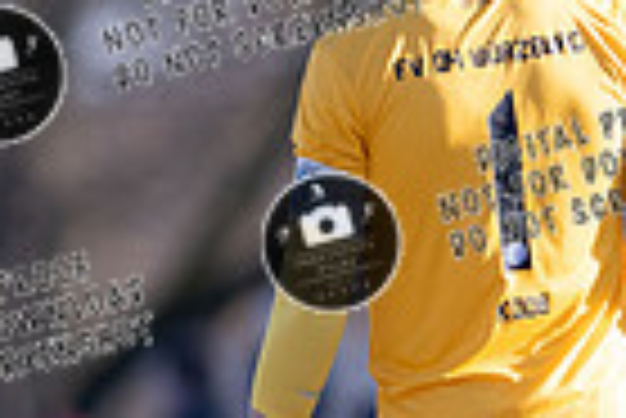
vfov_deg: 0.9
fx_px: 27242
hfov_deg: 1.3
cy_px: 362
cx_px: 748
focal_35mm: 1565
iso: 280
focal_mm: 300
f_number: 3.2
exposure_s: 1/1600
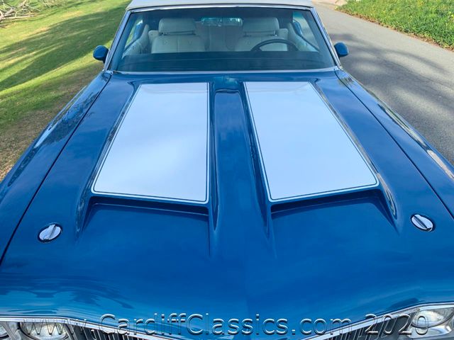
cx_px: 227
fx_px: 341
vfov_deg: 53.1
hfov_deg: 67.3
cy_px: 170
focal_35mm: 26
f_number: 1.8
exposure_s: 1/864
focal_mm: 4.25
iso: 25
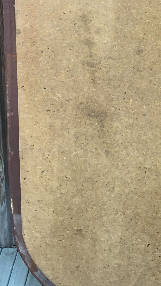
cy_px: -1
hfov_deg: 13.7
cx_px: 134
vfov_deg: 23.2
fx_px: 668
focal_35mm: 88
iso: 40
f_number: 2.2
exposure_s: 1/33
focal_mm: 4.15
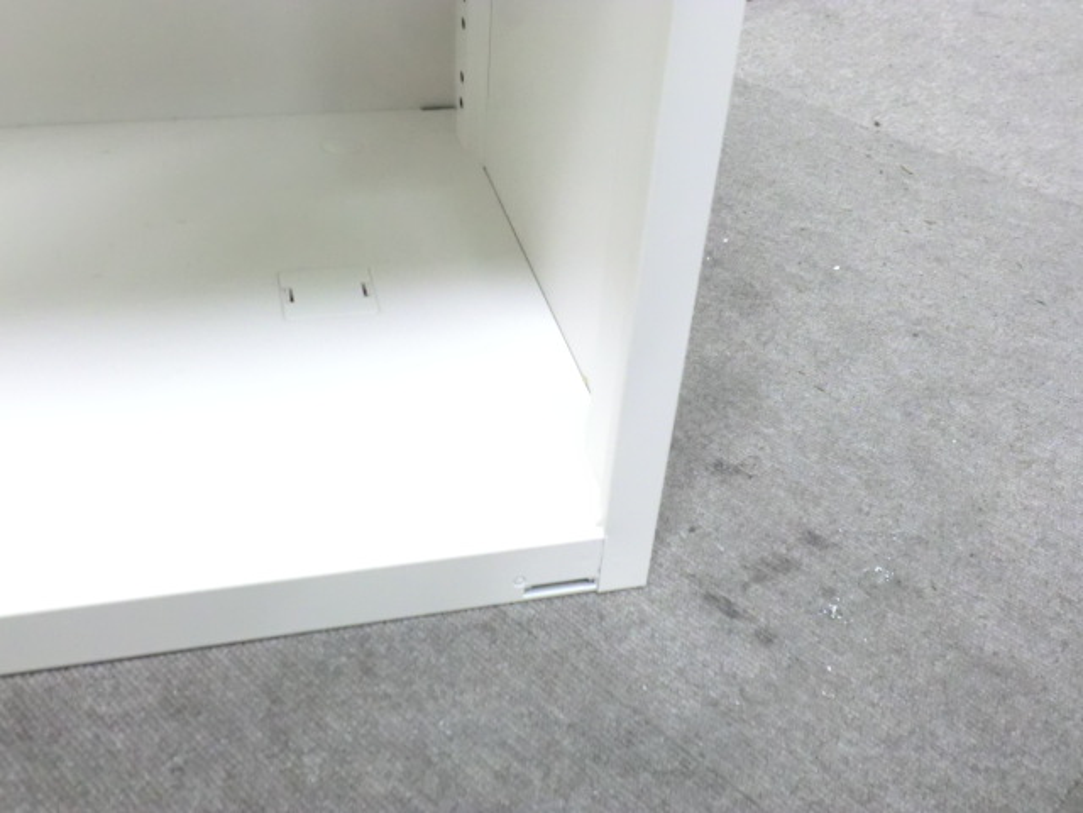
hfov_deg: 49.0
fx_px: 1189
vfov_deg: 37.7
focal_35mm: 38
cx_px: 542
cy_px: 406
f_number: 3.9
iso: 800
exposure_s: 1/20
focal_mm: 6.9
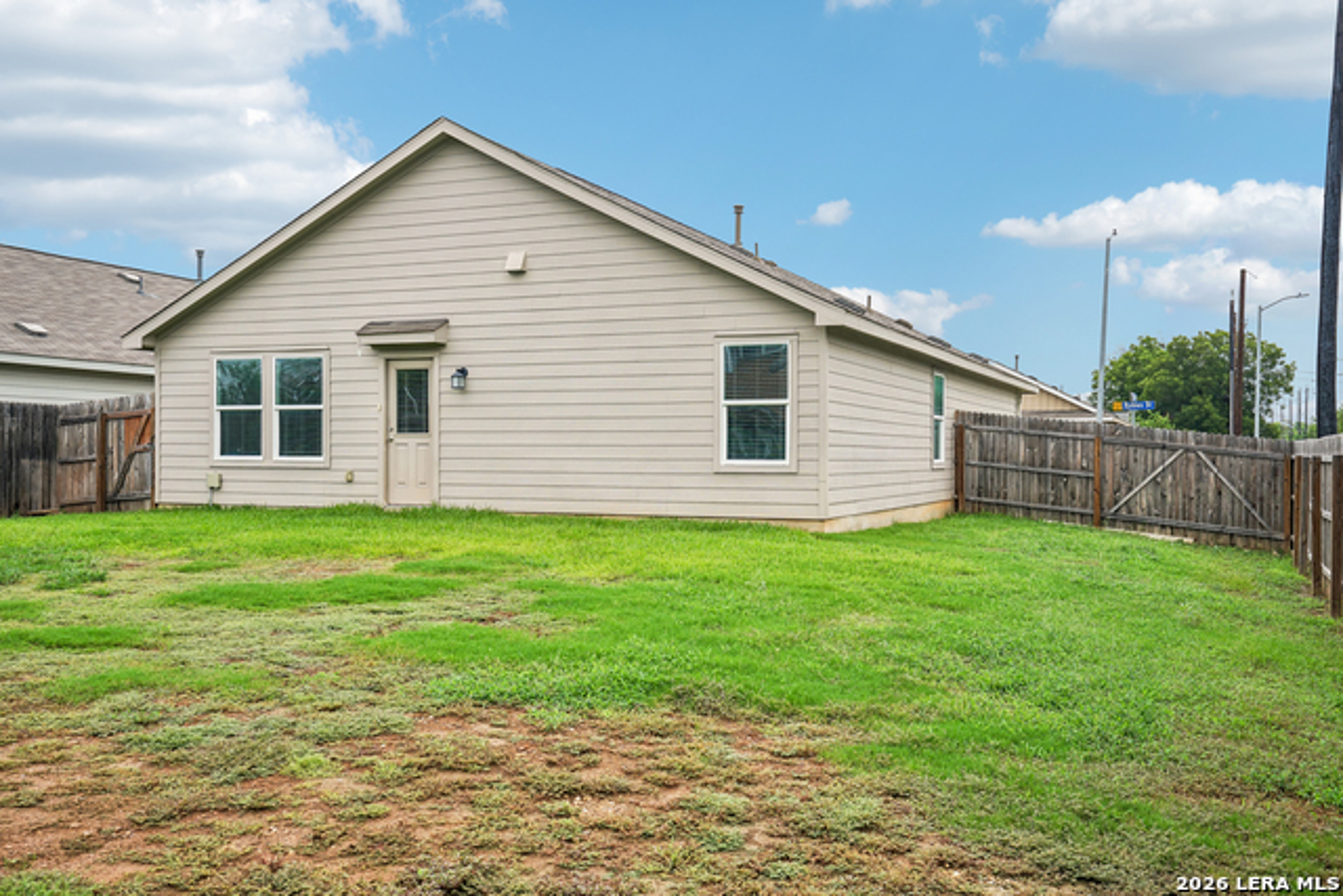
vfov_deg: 38.9
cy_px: 448
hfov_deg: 55.8
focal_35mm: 34
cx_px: 672
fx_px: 1269
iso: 200
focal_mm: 34
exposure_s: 1/400
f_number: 8
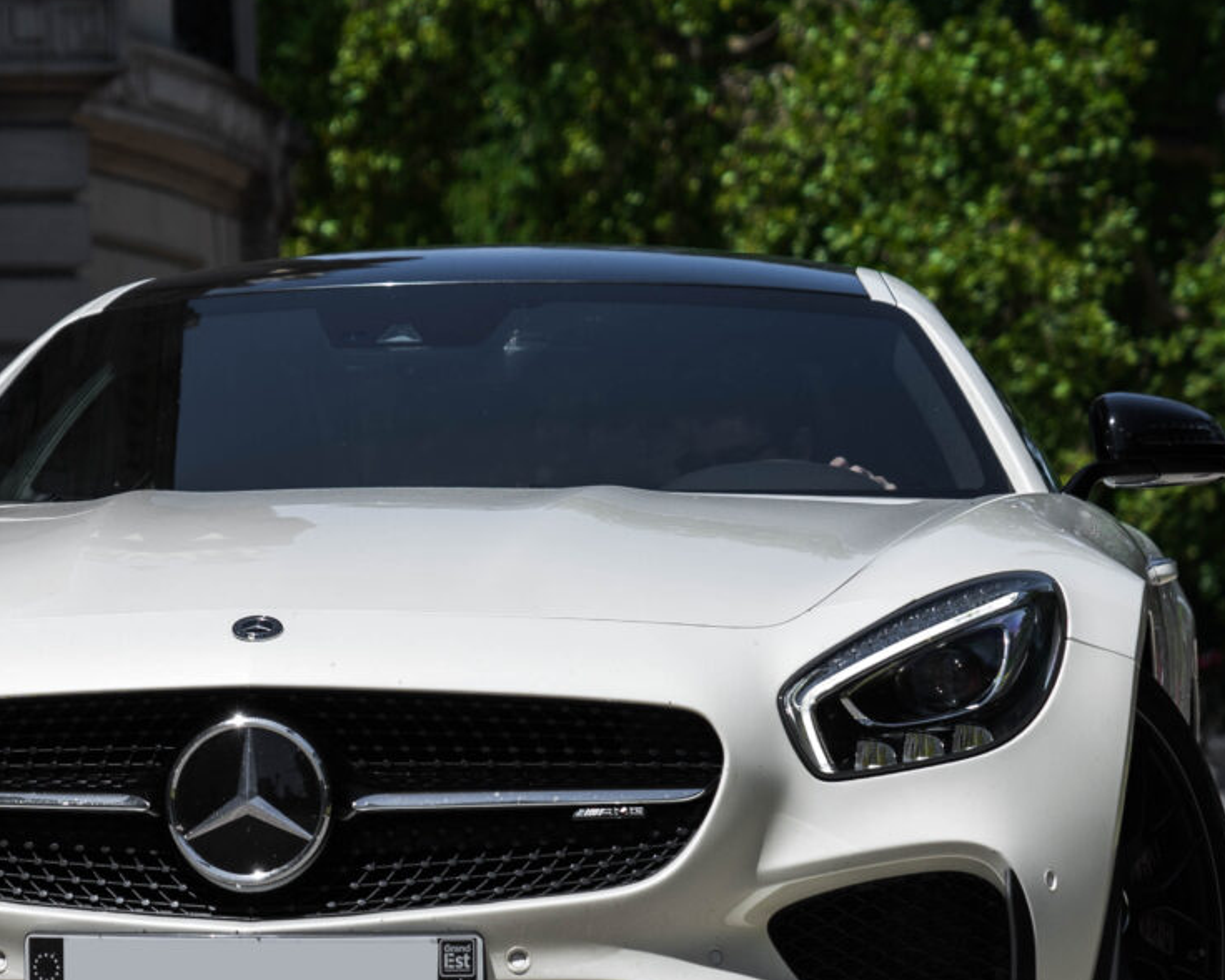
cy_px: 588
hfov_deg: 9.2
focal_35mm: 209
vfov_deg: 7.4
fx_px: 7578
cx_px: 170
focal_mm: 64
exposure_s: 1/500
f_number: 3.5
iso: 80
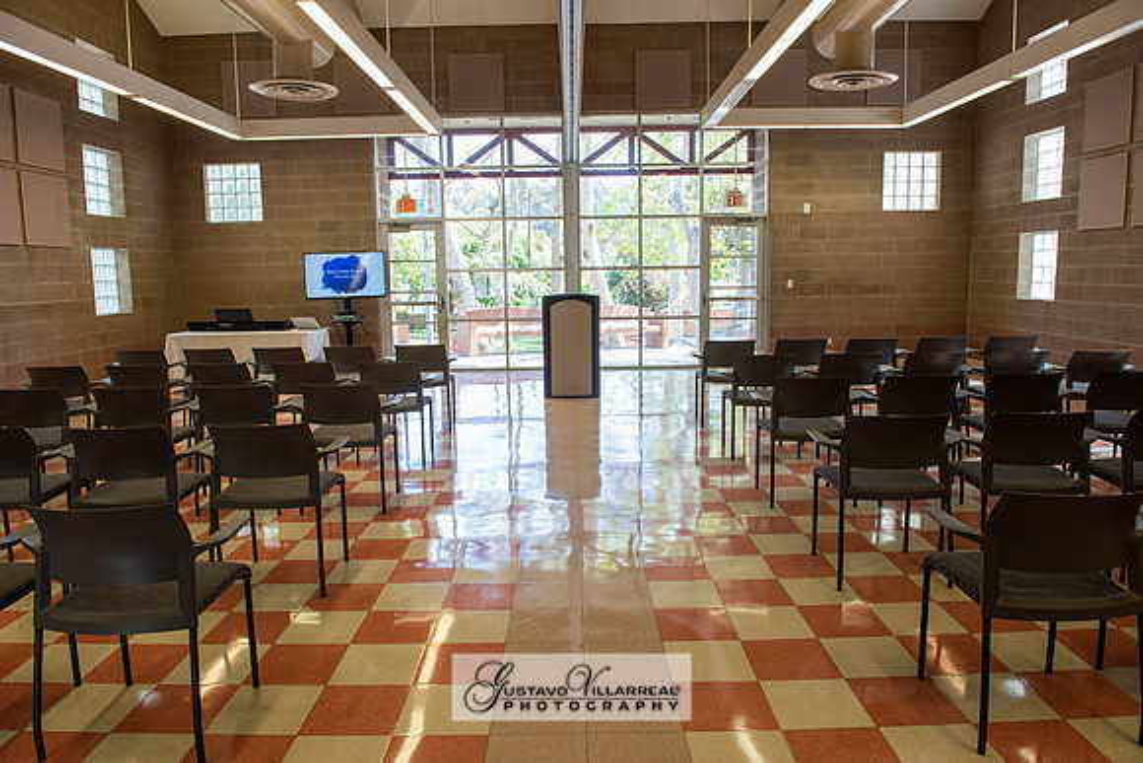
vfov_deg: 53.2
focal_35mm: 24
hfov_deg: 73.7
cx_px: 572
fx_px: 762
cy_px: 382
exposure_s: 1/100
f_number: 7.1
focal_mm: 24
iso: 1600
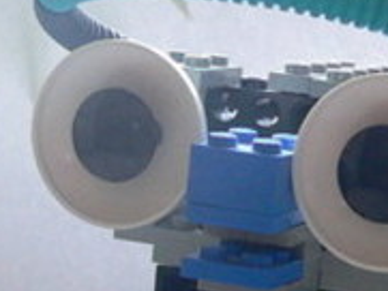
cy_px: 622
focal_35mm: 179
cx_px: 232
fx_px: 2008
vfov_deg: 7.9
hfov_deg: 11.0
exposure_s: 1/60
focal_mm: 6
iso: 200
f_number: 2.8
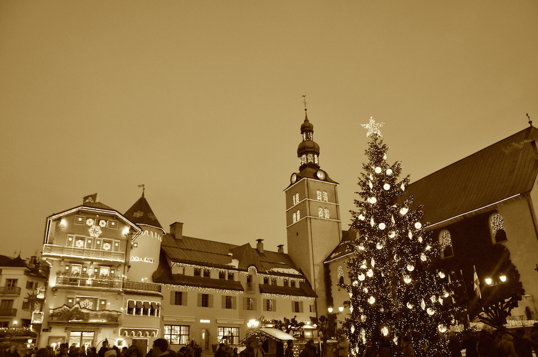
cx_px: 269
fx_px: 403
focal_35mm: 27
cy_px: 178
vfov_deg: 47.8
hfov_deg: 67.4
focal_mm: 18
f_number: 4.5
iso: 3200
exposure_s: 1/80
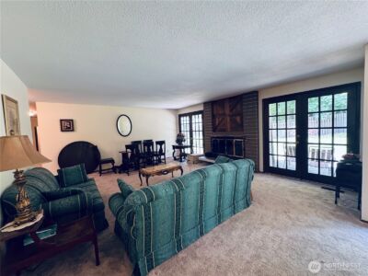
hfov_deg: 102.1
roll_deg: +1.9
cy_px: 138
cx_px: 184
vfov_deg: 85.7
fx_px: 149
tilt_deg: -2.5
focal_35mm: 14
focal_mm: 2.22
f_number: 2.2
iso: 250
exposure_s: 1/60
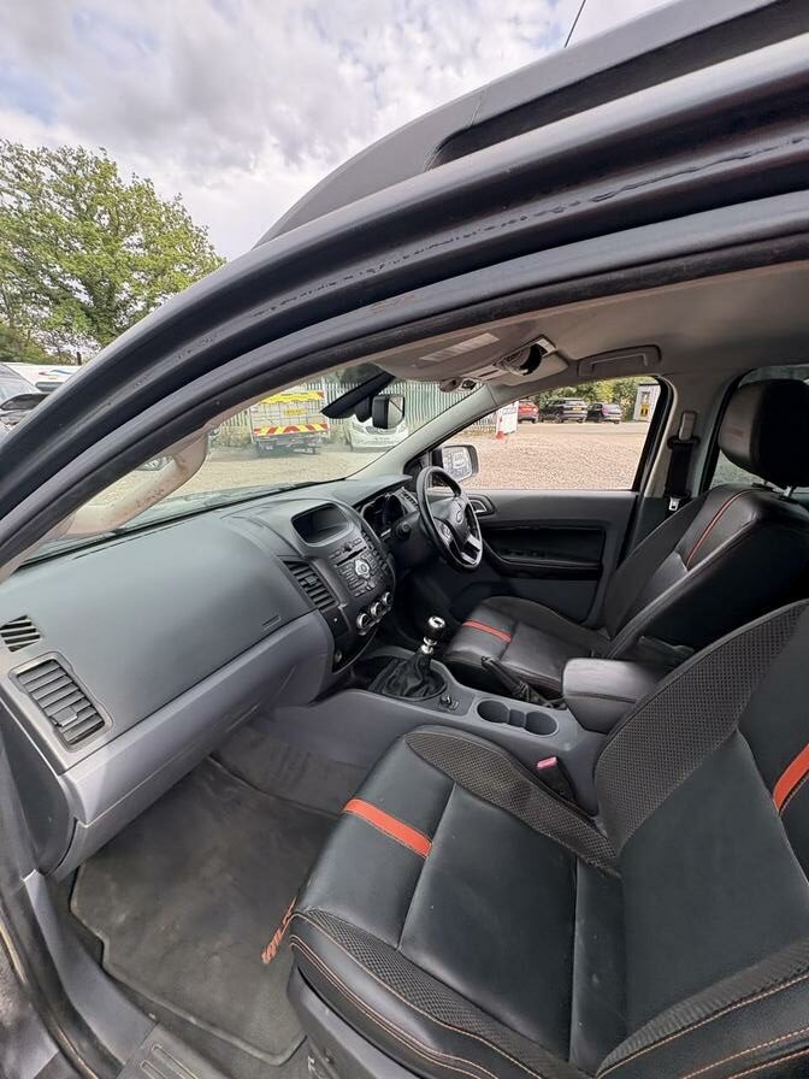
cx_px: 404
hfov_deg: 85.7
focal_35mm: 14
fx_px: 436
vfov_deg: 102.1
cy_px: 540
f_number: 2.2
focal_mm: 2.22
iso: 64
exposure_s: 1/291
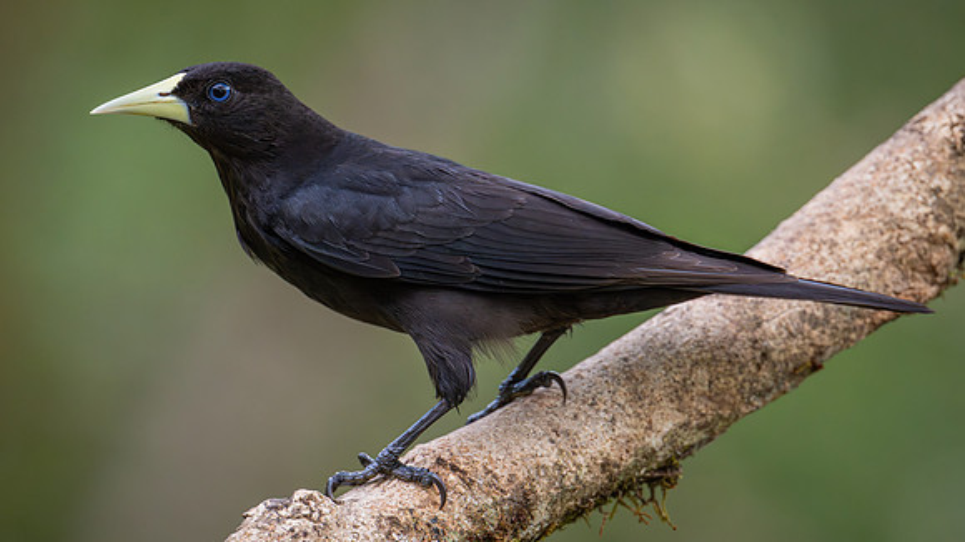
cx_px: 508
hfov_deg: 3.5
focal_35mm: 617
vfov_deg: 2.0
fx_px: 15790
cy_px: 235
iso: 6400
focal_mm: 560
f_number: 6.3
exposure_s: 1/1000
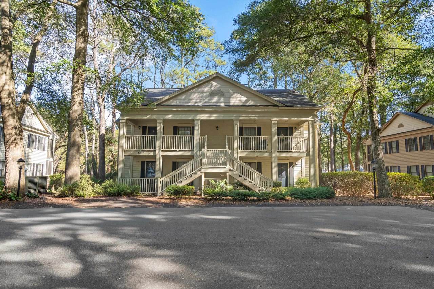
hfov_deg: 78.6
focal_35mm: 22
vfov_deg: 57.3
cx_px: 217
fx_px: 265
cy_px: 144
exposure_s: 1/60
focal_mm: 22
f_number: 8
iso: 640
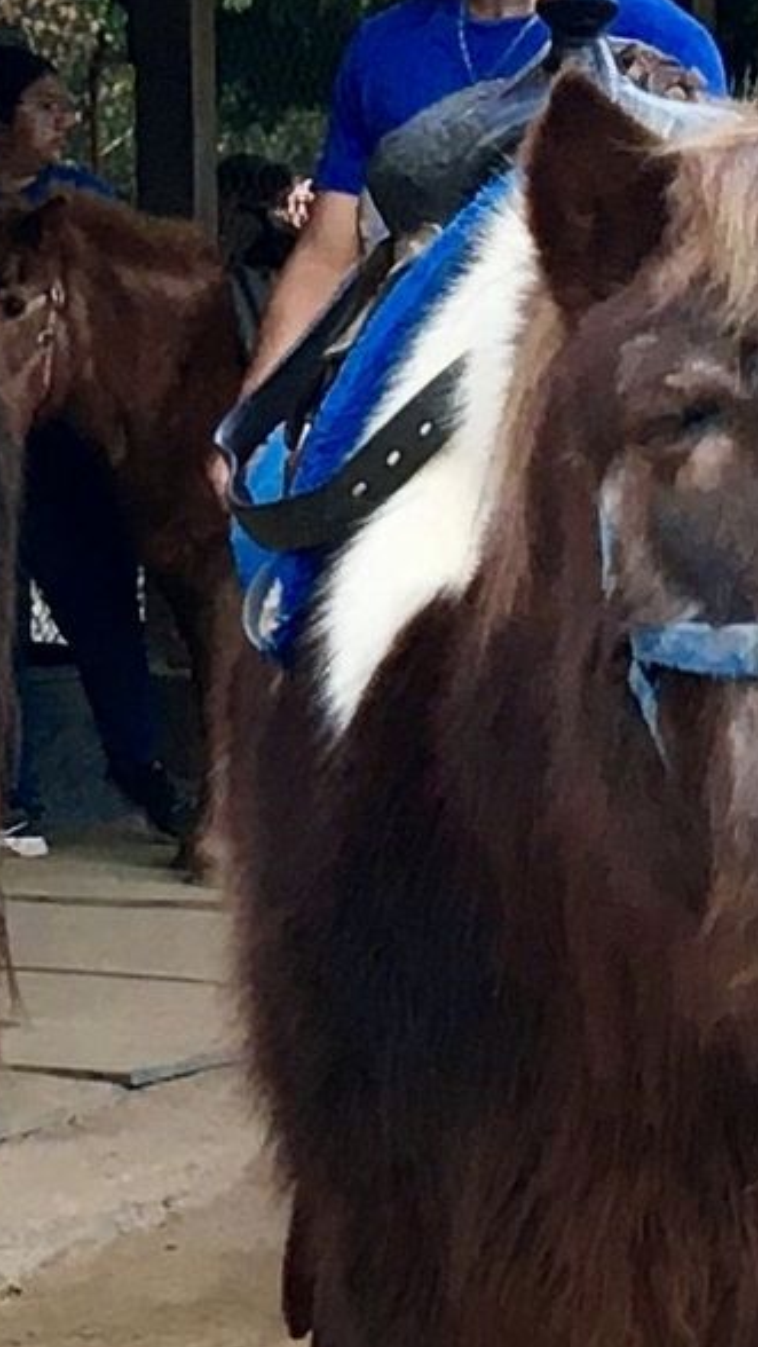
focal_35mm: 43
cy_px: 678
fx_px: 1536
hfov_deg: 26.4
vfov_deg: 47.3
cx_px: 735
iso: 25
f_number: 2.2
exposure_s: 1/40
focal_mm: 4.15
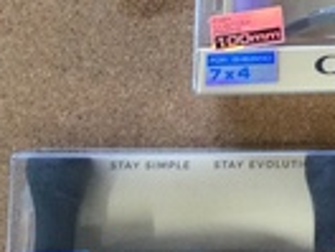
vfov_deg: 10.0
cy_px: -178
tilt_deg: -82.5
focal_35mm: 141
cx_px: 601
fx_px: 1365
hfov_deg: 12.7
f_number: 2.4
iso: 32
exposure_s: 1/30
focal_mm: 3.3
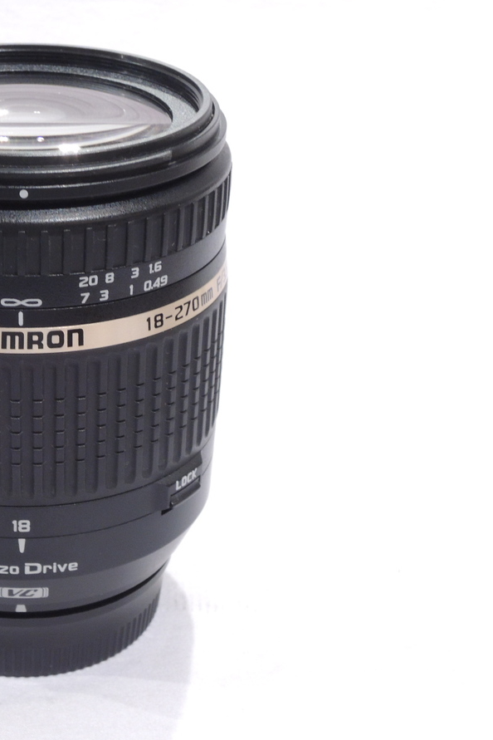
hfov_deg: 17.3
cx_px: 3
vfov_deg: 26.3
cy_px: 373
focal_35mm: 77
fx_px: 1582
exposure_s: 1/40
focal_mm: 9.9
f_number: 5
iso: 400
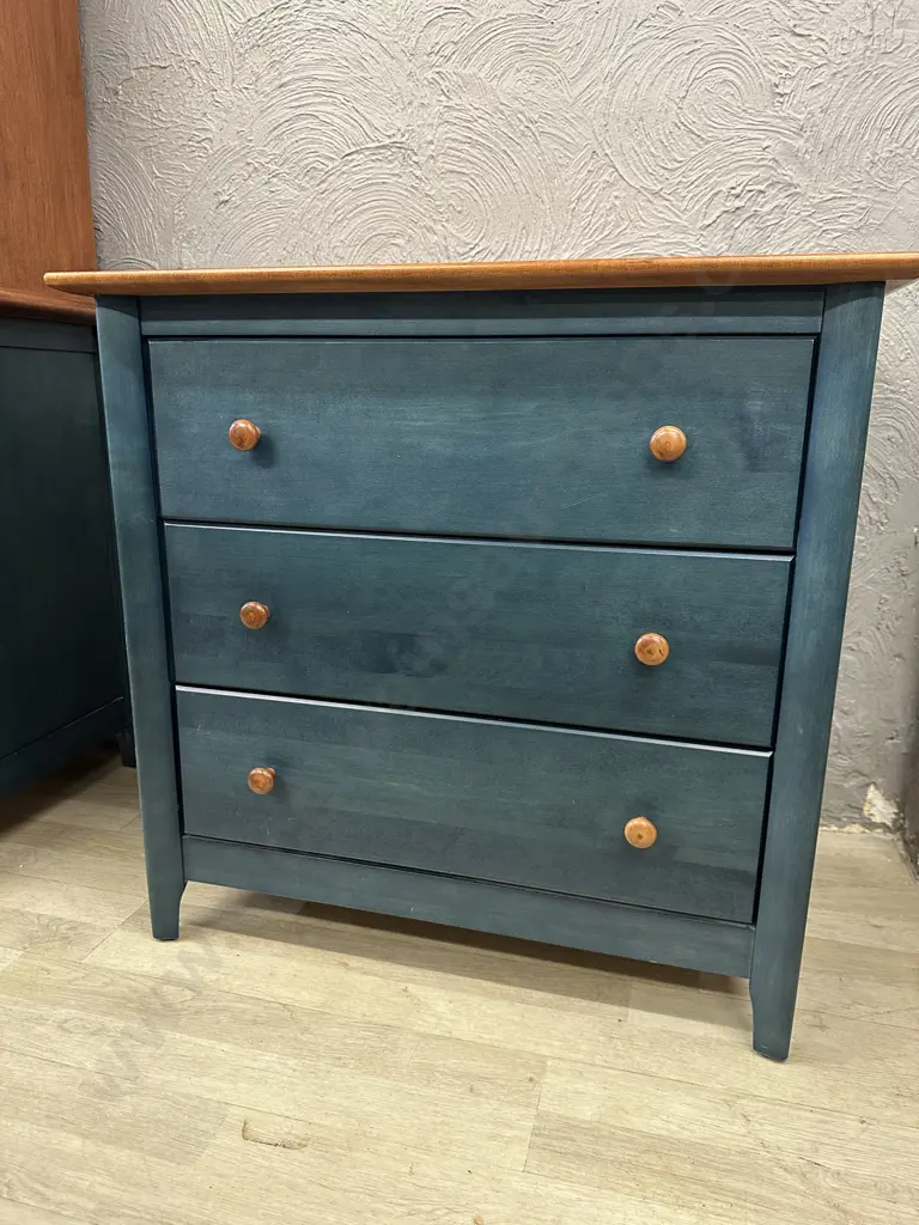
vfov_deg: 71.6
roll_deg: -0.9
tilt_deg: -13.7
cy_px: 612
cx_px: 460
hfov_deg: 56.8
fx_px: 850
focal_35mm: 24
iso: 250
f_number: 1.78
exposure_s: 1/50
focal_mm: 6.86
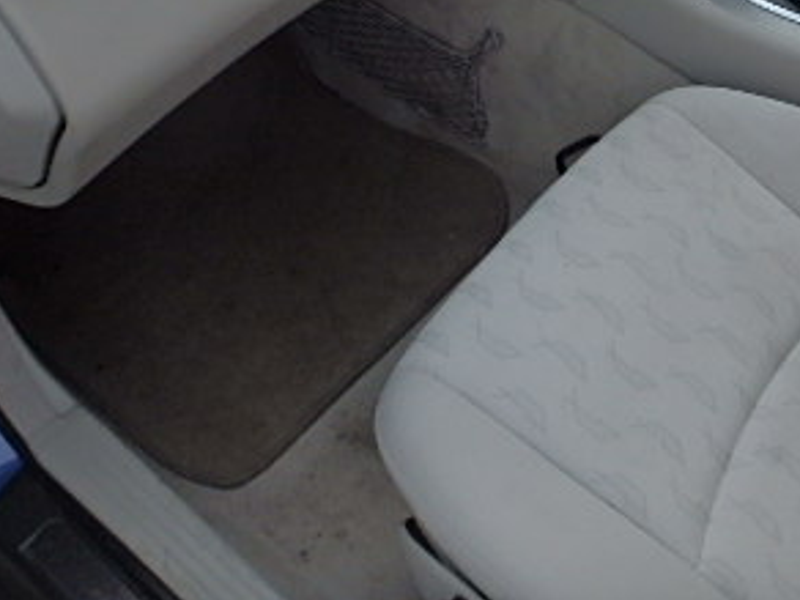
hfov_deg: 40.1
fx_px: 1063
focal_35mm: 46
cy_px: -55
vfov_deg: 28.7
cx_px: 603
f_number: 3.5
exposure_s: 1/640
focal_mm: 3.7
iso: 125
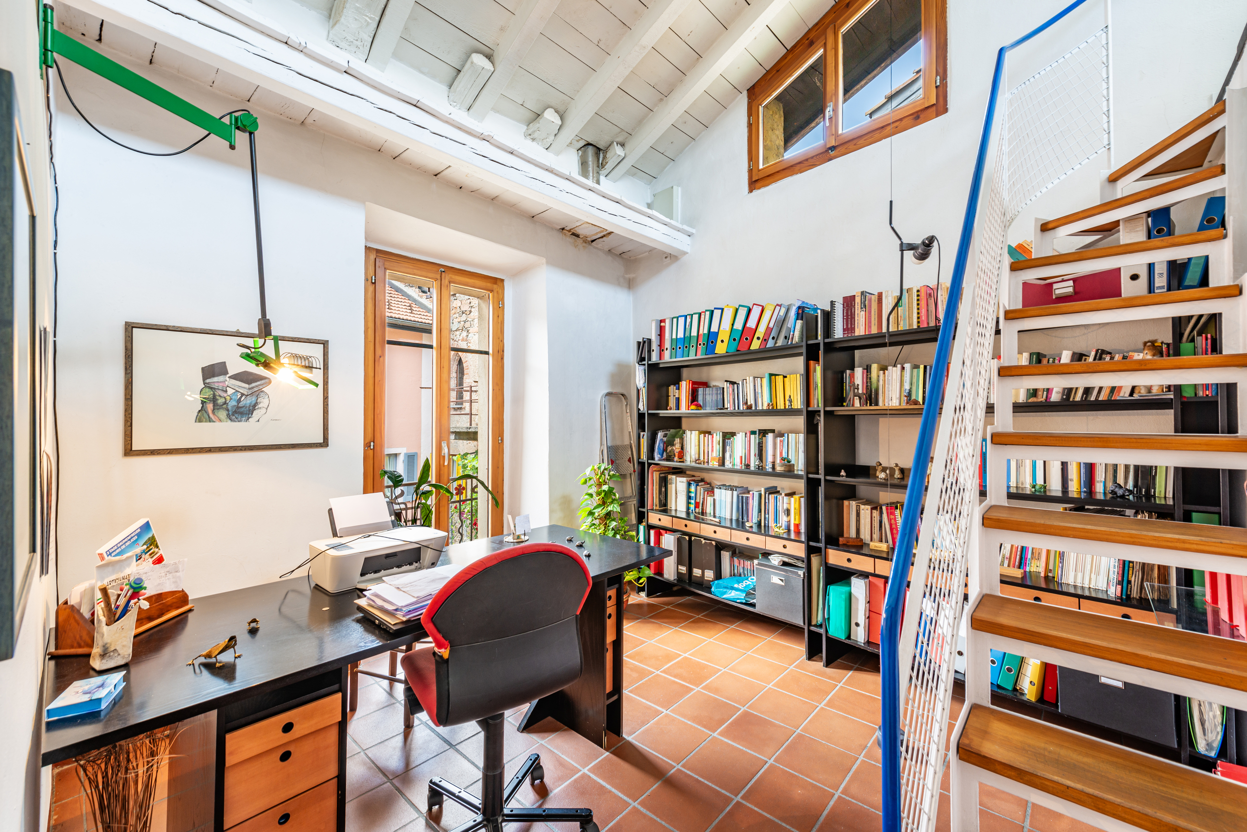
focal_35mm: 14
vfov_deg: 81.2
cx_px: 624
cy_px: 416
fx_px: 485
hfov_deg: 104.3
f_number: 9
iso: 100
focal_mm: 14
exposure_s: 1.3
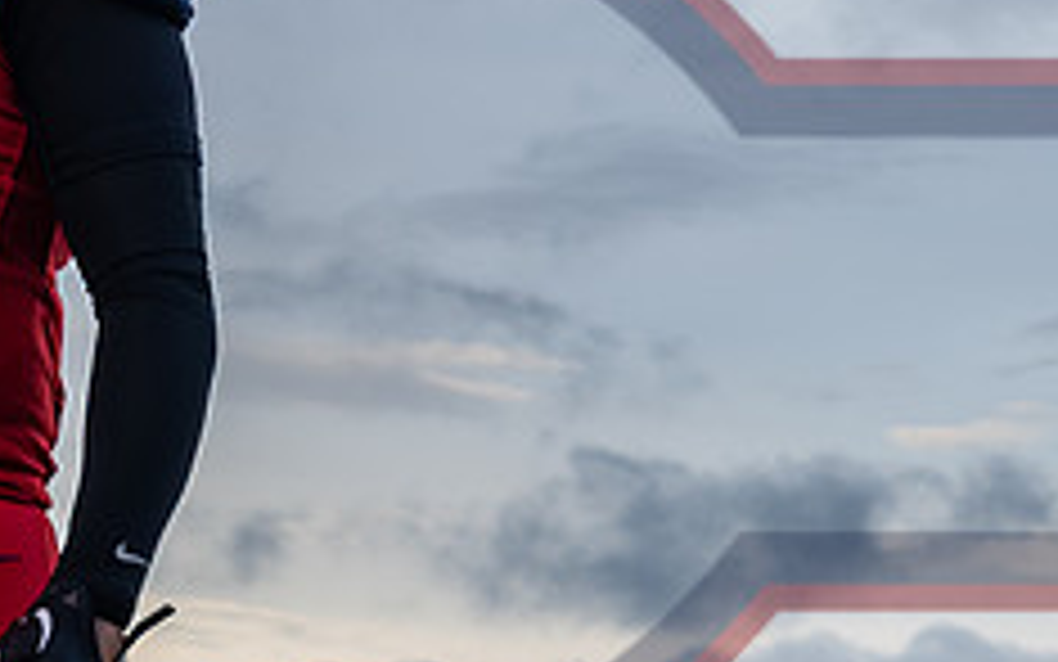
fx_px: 5018
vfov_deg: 7.5
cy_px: 762
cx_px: 154
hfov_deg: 12.0
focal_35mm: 174
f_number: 4
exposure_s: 1/200
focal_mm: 24
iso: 90
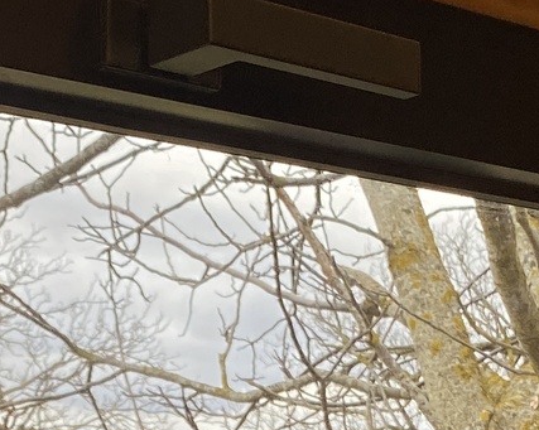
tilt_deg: -7.4
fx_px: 1897
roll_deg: +0.1
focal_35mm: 119
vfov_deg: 11.8
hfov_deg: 16.2
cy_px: 825
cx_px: 313
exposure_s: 1/121
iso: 64
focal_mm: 4.25
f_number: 1.8
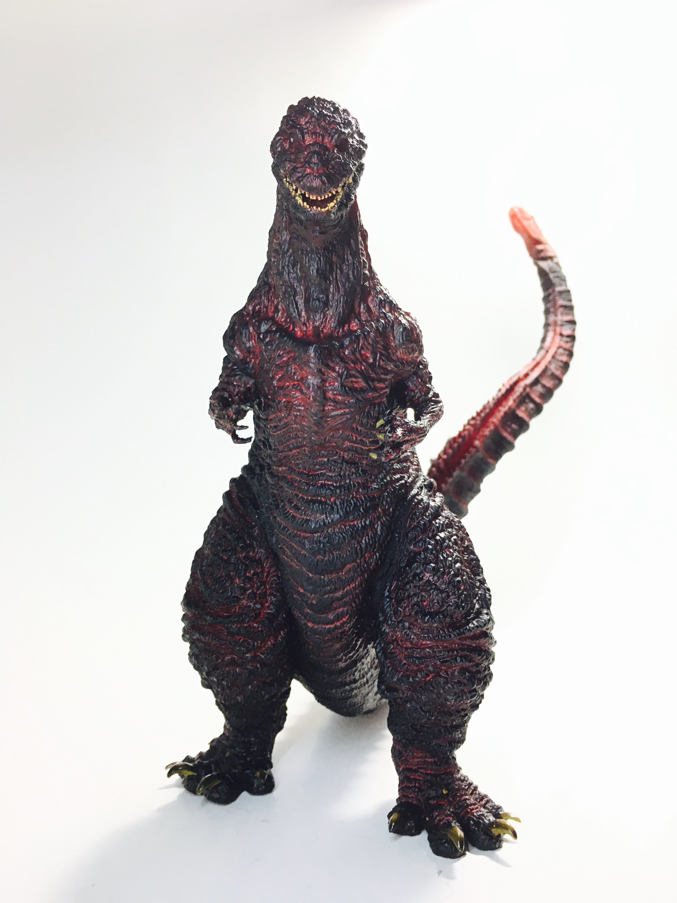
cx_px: 338
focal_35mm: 29
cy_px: 452
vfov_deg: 61.7
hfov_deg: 48.2
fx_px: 756
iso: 32
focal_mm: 4.15
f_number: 2.2
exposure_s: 1/30
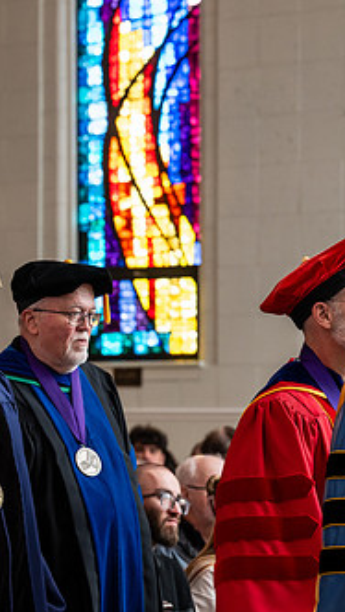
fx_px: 2648
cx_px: -87
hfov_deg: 7.4
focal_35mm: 163
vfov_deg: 13.2
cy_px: 338
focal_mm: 89
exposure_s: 1/160
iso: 1250
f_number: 4
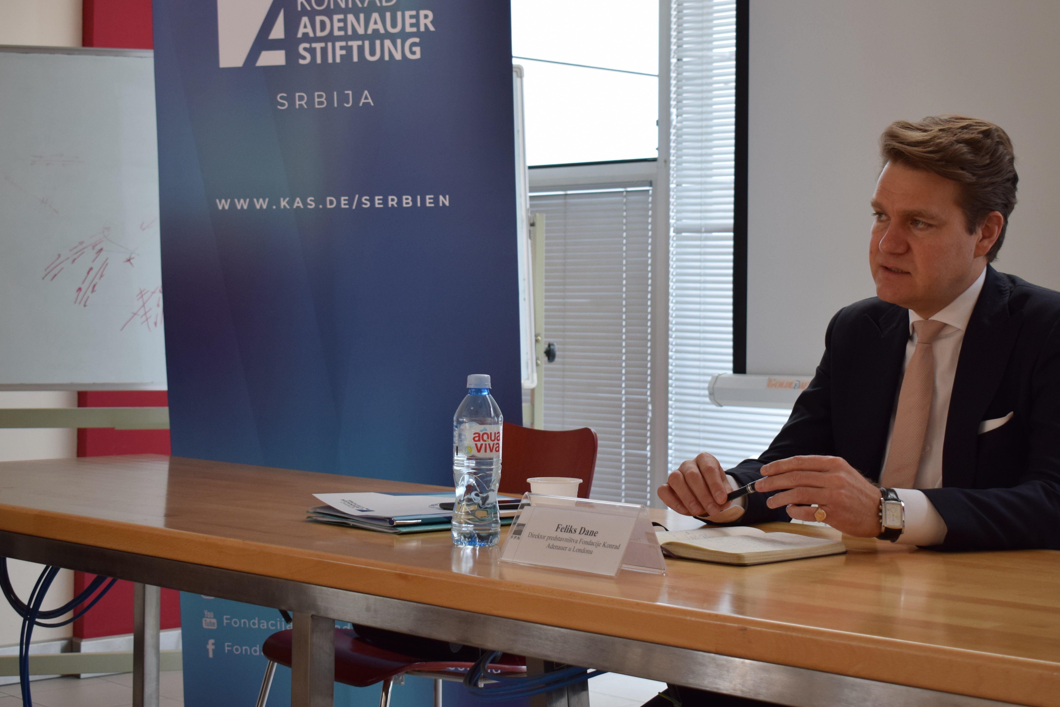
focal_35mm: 66
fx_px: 1943
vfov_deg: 20.6
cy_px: 253
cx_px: 581
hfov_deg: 30.5
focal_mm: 34
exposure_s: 1/100
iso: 400
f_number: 5
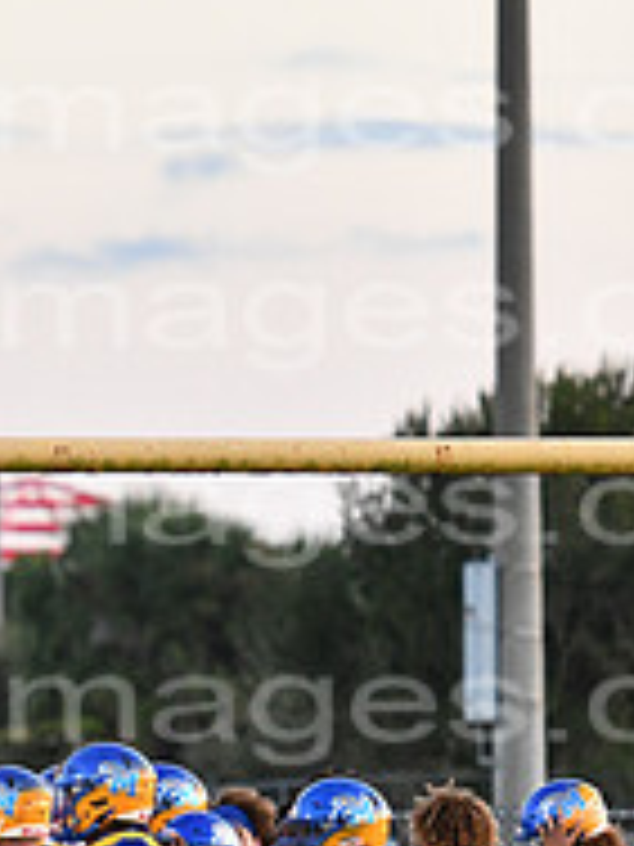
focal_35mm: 713
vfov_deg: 2.8
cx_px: -103
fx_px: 17412
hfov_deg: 2.1
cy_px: 808
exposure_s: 1/800
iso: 1600
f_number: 4
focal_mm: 160
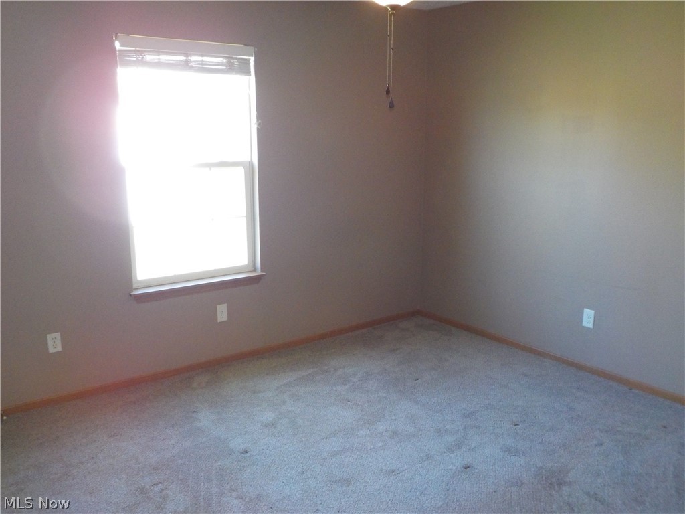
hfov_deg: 60.0
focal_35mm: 30
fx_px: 594
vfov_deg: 46.8
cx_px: 342
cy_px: 257
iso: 360
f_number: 3.3
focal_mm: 4.1
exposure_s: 1/30
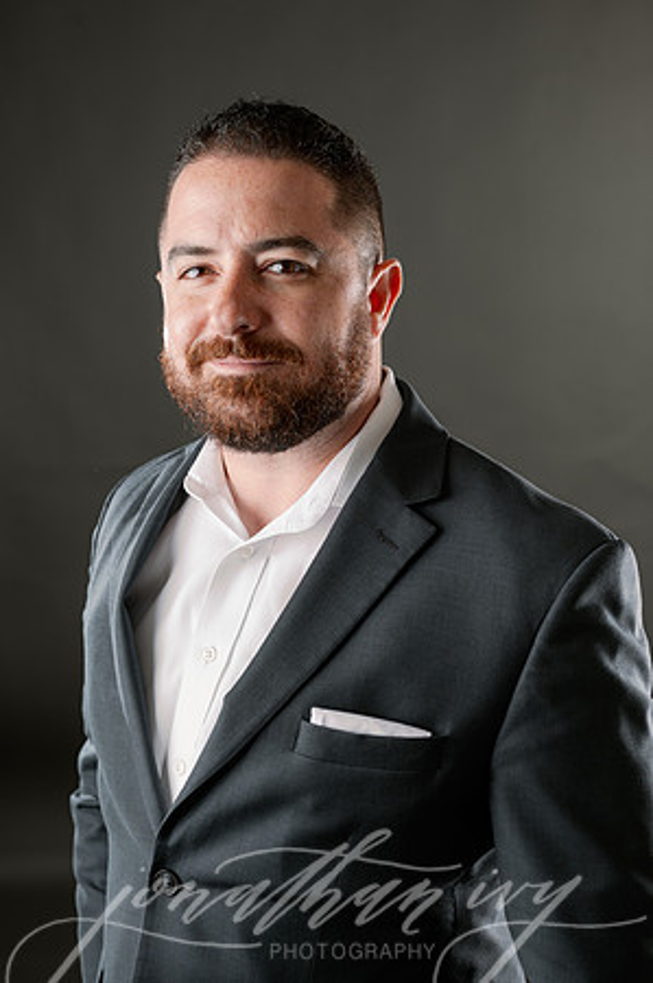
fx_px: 1363
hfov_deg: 26.9
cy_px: 492
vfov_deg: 39.6
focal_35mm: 50
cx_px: 326
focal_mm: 50
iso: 100
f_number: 5
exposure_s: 1/200
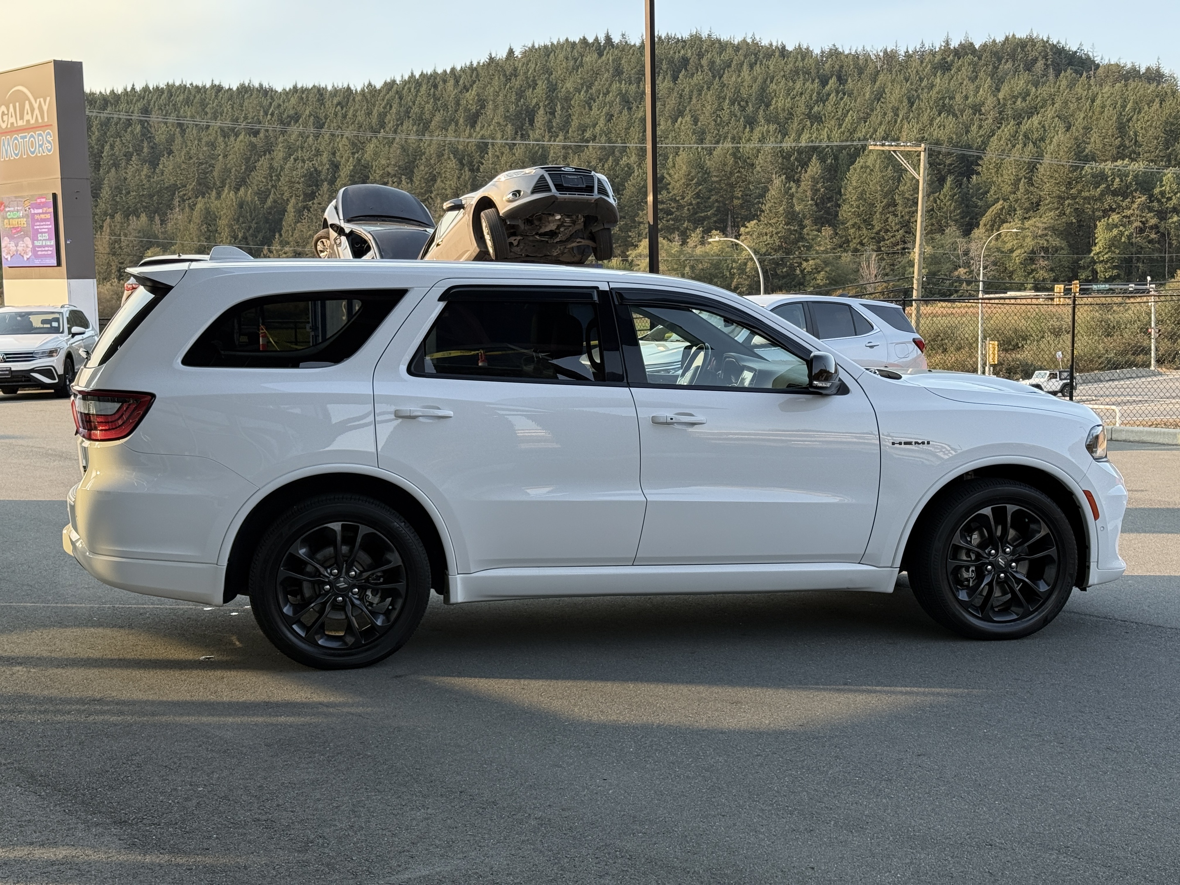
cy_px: 442
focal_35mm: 48
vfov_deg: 30.3
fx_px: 1636
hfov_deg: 39.7
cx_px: 590
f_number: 1.78
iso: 64
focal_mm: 6.76
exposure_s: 1/538
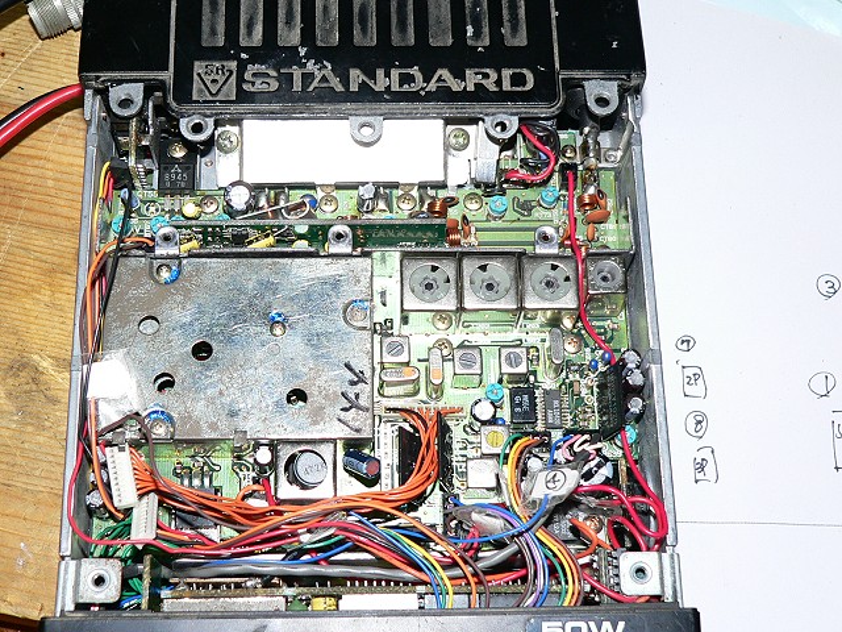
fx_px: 1338
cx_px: 421
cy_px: 316
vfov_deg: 26.6
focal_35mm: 55
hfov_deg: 34.9
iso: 100
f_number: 2.8
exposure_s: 1/30
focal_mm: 9.2
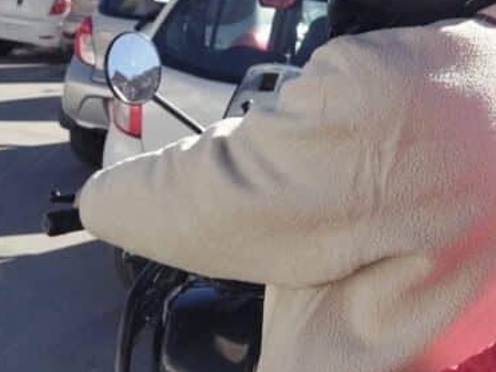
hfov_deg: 28.1
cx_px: 189
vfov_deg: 20.4
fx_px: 988
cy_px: -31
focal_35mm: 69
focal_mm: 3.72
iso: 64
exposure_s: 1/952
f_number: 2.2
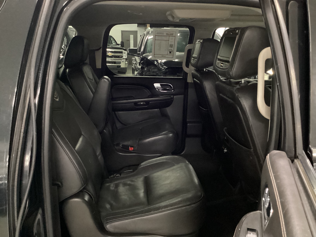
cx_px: 158
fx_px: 283
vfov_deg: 45.4
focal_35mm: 31
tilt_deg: -17.0
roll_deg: -0.9
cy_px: 118
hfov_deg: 58.4
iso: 640
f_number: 2.4
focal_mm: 3.3
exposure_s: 1/20
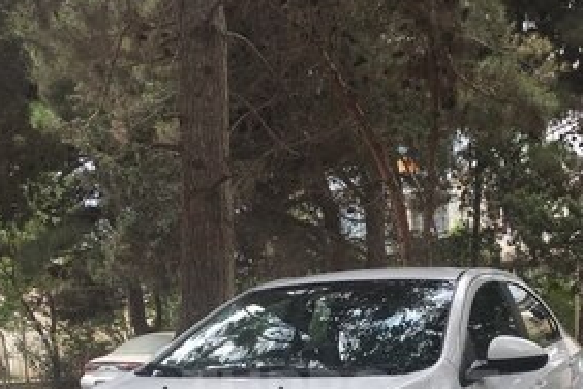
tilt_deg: -4.3
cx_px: 341
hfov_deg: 37.4
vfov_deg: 24.3
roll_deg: +1.2
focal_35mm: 53
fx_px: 858
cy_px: 393
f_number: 2.2
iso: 25
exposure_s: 1/420
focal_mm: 4.15
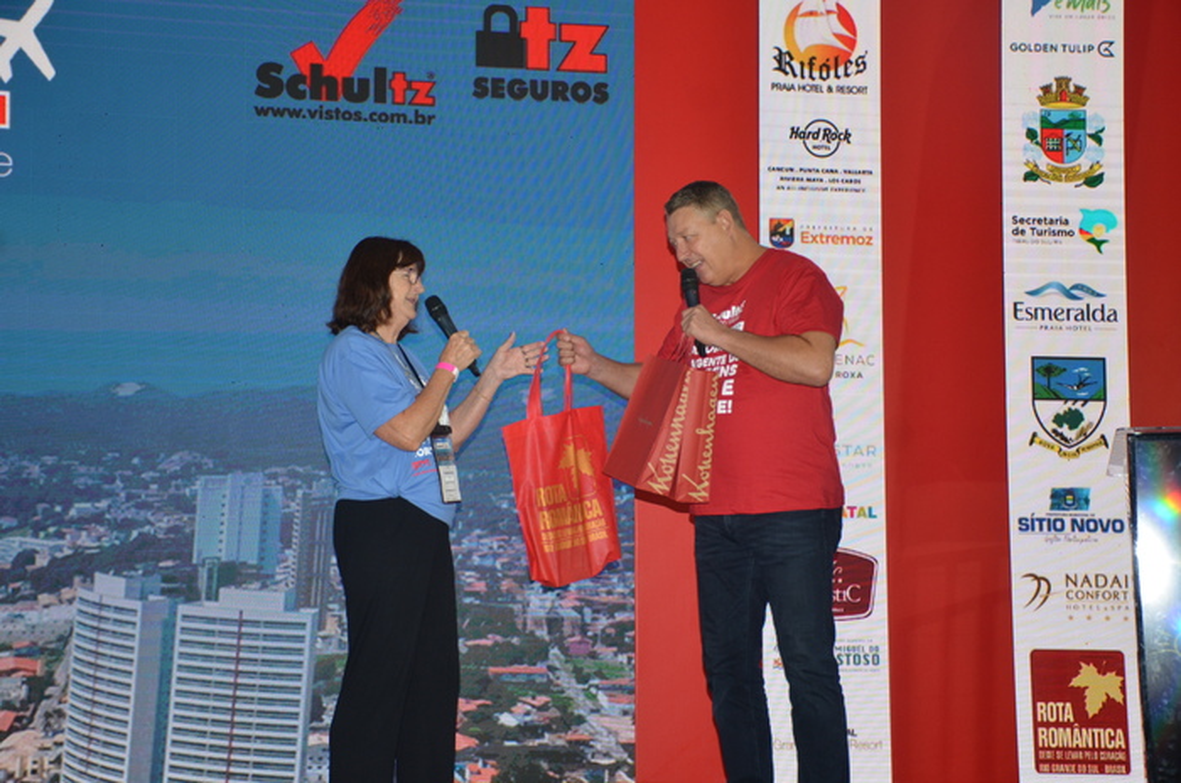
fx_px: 1719
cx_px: 590
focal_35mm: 52
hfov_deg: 37.9
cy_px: 392
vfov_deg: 25.7
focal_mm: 35
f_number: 4.2
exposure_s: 1/60
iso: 500
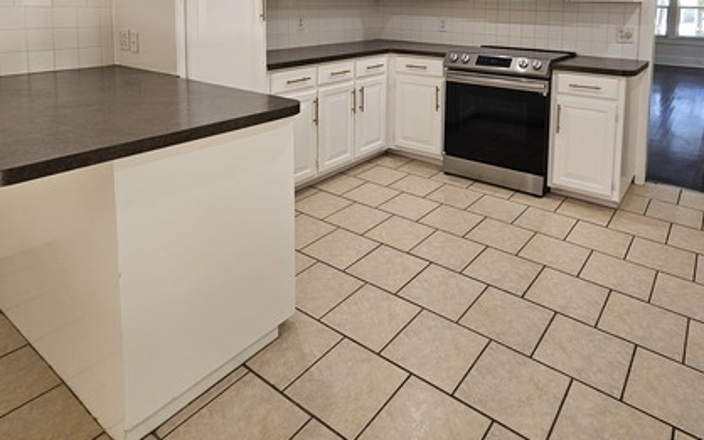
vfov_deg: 49.2
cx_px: 415
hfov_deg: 78.9
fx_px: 422
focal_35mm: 22
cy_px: 46
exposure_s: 1/60
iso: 125
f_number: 2.2
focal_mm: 2.2
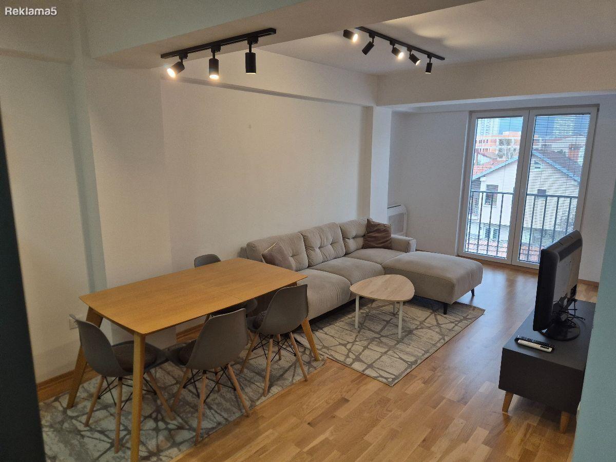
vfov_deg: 58.9
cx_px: 308
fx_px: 409
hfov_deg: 73.9
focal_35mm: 23
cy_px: 231
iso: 160
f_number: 1.8
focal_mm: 5.4
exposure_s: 1/180
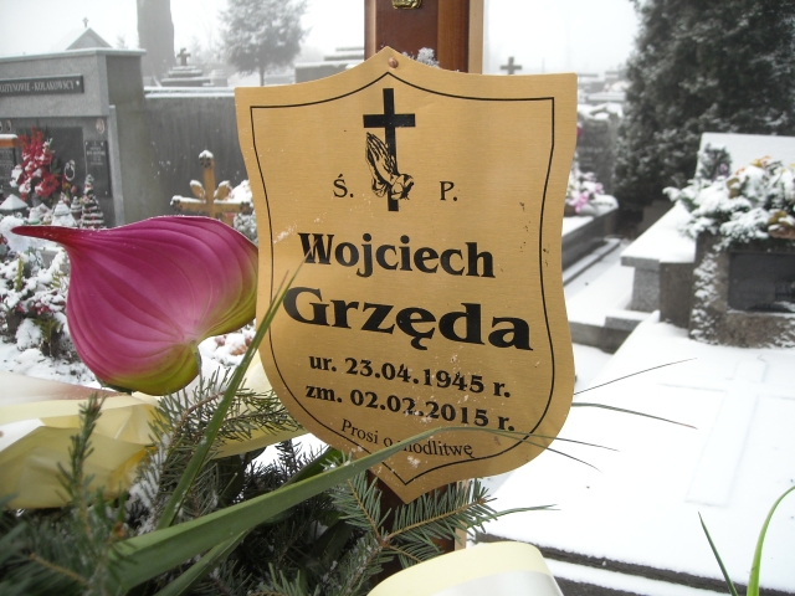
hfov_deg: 52.6
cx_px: 398
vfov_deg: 40.7
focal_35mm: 35
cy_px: 298
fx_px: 804
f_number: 2.8
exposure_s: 1/184
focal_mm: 5.7
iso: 129
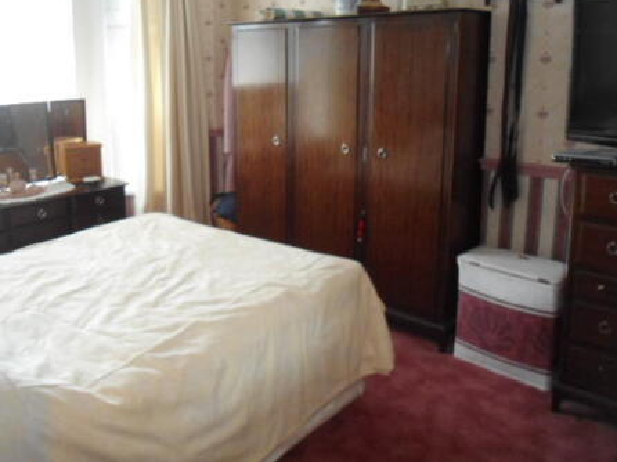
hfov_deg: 53.6
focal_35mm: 34
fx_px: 606
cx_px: 248
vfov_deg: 41.6
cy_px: 185
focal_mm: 4.7
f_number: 2.8
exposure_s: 1/30
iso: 400
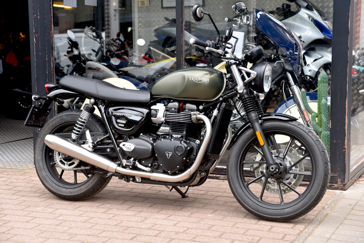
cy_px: 122
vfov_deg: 19.5
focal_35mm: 70
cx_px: 182
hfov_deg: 28.8
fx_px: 708
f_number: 4.5
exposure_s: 1/80
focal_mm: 70
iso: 100
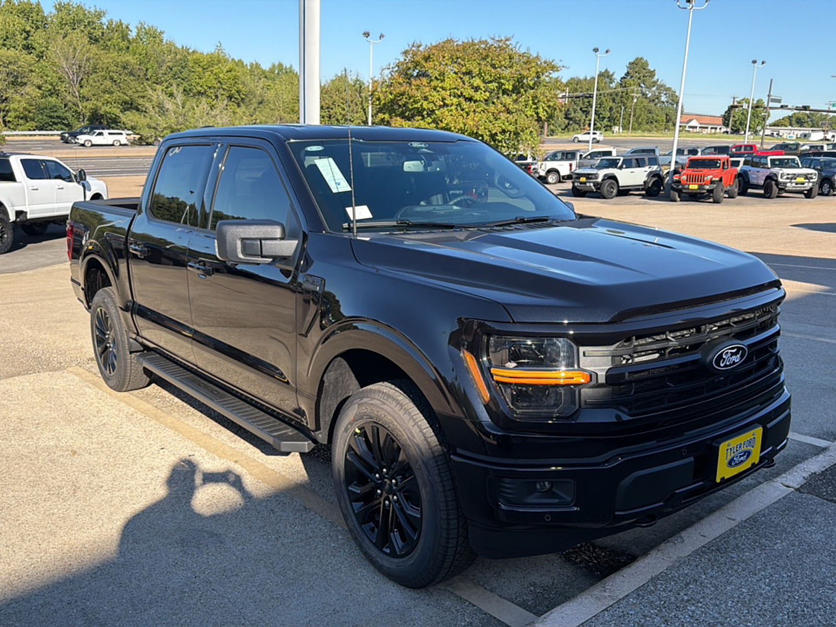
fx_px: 604
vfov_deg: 54.9
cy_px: 314
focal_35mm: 25
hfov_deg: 69.4
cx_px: 418
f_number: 1.78
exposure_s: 1/2525
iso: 80
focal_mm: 6.76
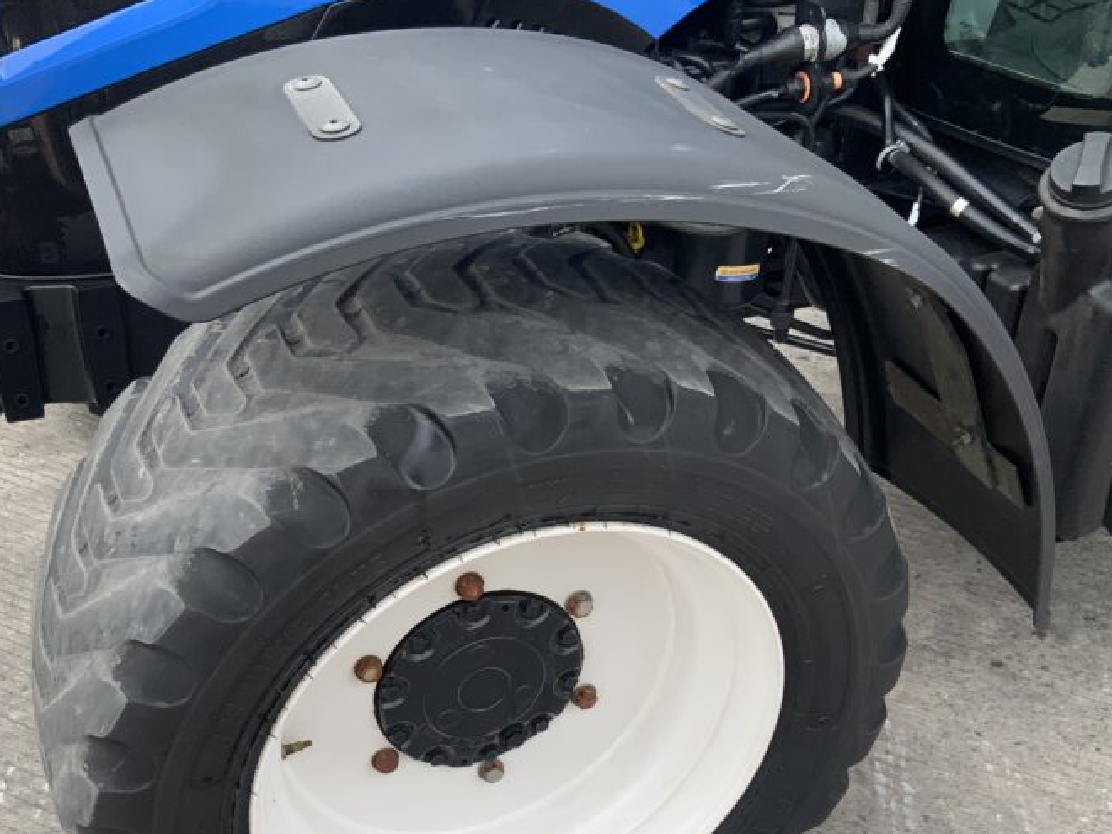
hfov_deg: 41.9
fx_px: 1446
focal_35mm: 45
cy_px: 640
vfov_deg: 31.5
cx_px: 448
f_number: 1.8
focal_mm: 3
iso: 16
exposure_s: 1/580
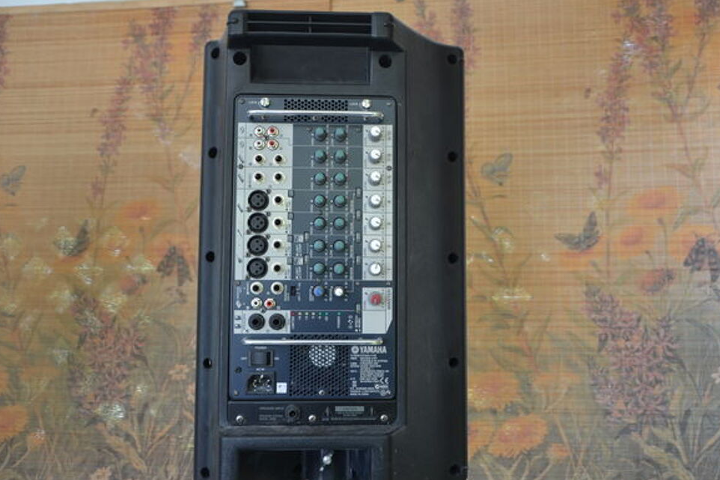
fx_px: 560
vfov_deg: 46.4
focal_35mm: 28
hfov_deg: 65.5
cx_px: 369
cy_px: 234
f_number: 3.5
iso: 125
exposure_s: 1/30
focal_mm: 18
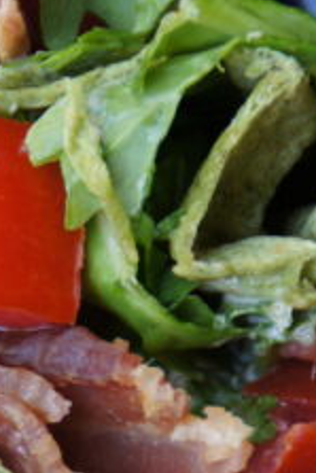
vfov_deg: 2.3
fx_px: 11752
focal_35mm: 894
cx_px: -54
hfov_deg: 1.5
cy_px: 339
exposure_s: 1/15
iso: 100
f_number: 5.6
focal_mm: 130
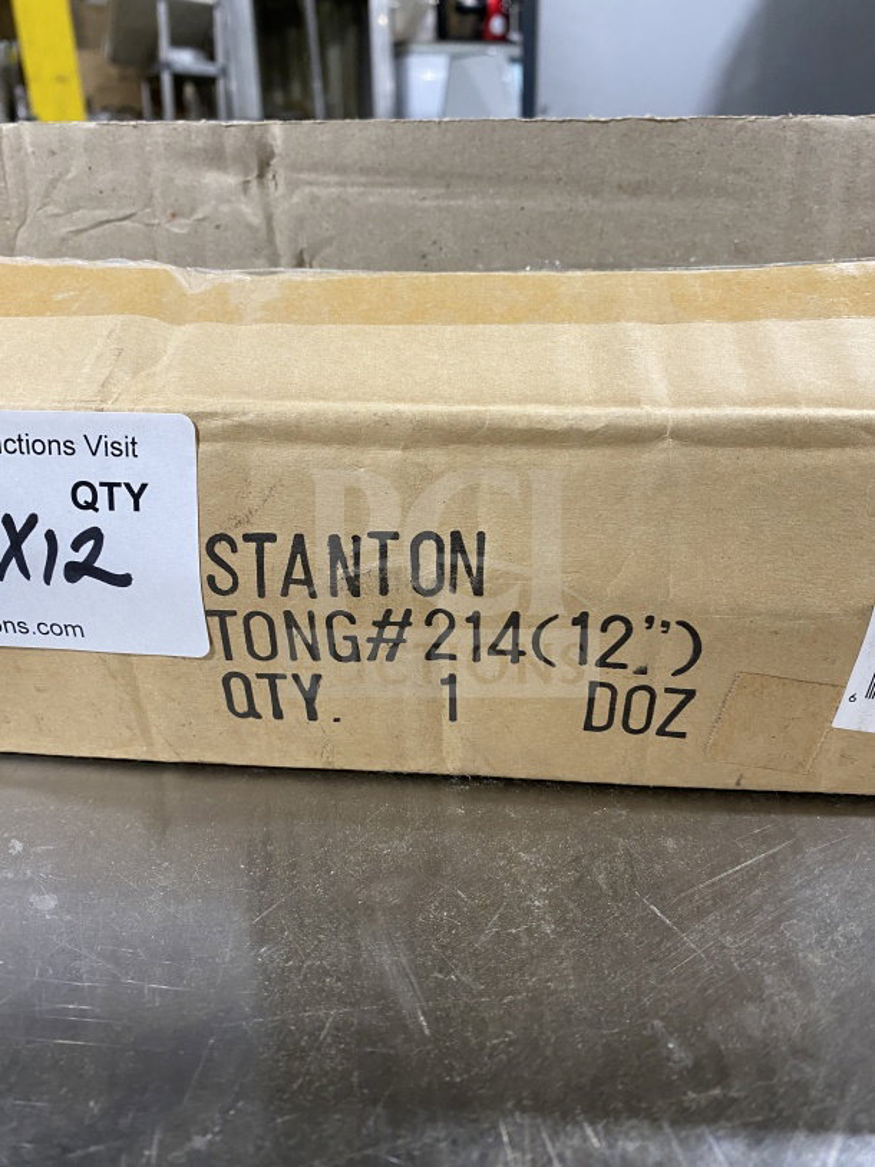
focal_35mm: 26
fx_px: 876
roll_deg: +1.2
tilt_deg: -25.4
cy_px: 584
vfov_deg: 67.3
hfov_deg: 53.1
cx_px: 438
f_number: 1.8
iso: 160
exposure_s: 1/60
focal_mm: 4.25
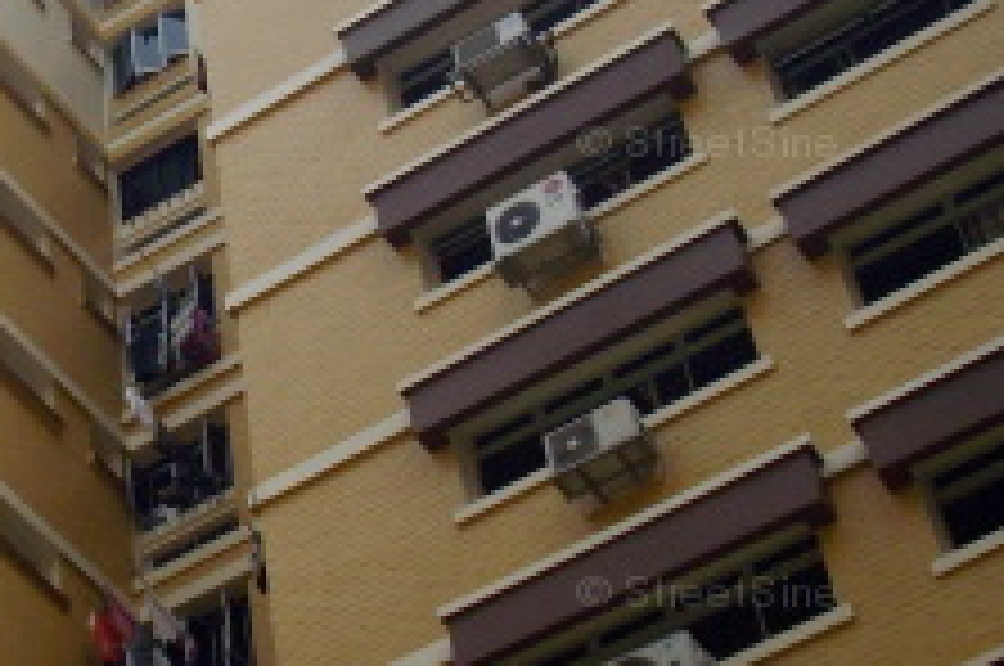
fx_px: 2646
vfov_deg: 14.3
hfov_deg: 20.8
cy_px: 148
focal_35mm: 95
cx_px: 14
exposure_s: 1/500
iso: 80
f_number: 5.6
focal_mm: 6.2
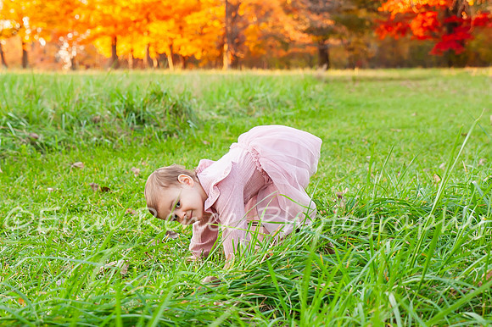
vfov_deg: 15.9
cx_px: 203
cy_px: 224
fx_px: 1171
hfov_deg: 23.7
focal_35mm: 86
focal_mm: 52
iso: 640
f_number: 4.5
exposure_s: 1/200
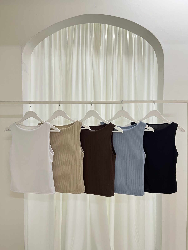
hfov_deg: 53.1
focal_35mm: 26
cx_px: 94
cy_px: 125
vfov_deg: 67.3
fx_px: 188
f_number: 1.5
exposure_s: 1/50
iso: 125
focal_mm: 5.7
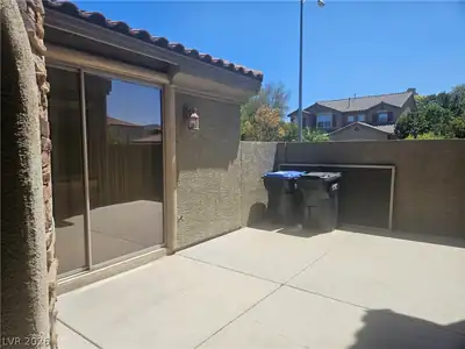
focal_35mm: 23
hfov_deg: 73.9
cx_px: 232
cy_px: 174
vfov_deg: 58.9
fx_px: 309
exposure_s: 1/2252
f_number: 1.8
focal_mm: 5.4
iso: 25
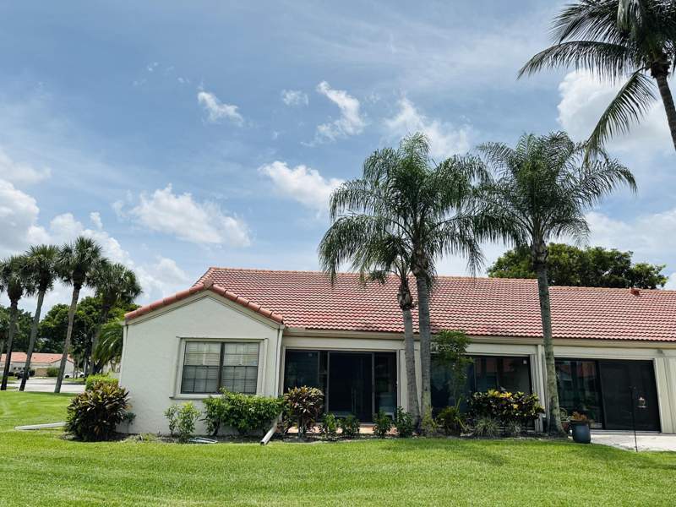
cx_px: 338
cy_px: 254
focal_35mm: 24
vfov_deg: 56.8
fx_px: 469
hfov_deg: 71.6
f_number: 1.78
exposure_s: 1/8197
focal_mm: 6.86
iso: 80
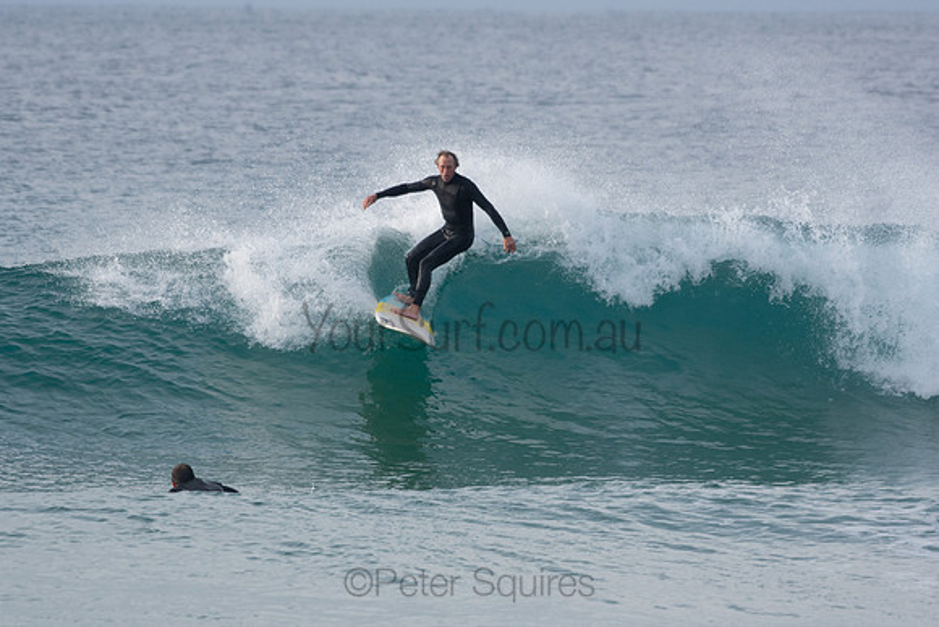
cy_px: 314
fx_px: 12522
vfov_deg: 2.9
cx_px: 470
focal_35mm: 480
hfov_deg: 4.3
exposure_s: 1/1600
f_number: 5.6
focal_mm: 320
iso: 560
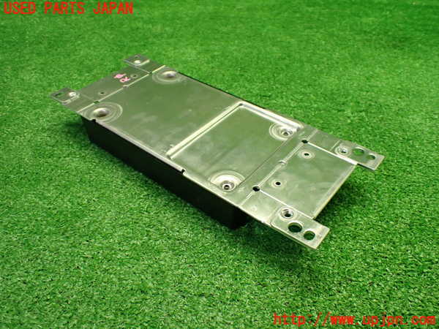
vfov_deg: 46.8
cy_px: 164
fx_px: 380
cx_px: 220
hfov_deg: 60.0
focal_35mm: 30
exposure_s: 1/125
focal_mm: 5.4
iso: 640
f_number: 2.3
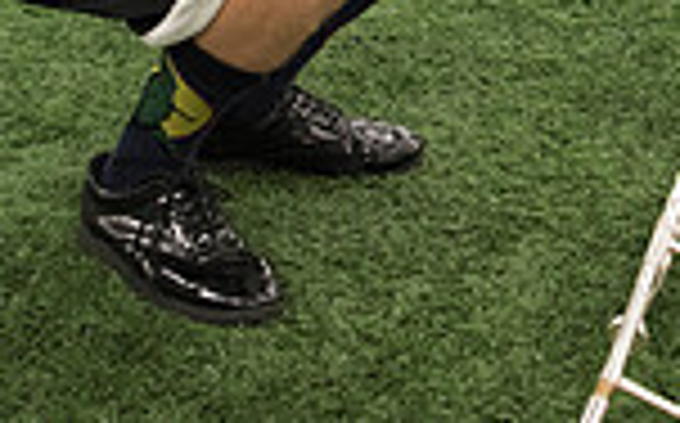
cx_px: 630
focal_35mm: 94
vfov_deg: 12.2
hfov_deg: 21.5
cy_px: -443
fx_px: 1740
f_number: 3.2
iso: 3200
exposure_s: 1/200
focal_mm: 24
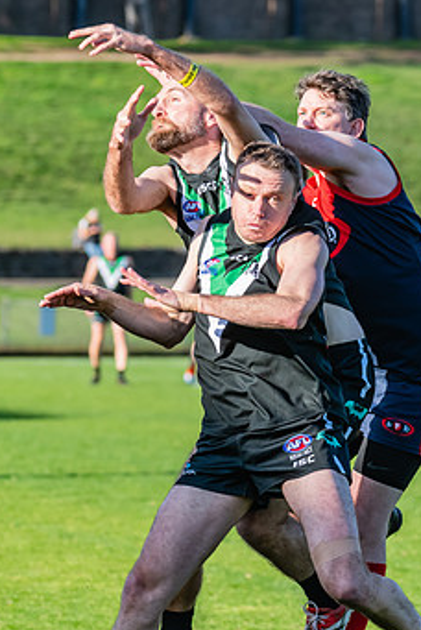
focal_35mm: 352
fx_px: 6162
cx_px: 223
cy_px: 225
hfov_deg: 3.9
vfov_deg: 5.8
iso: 800
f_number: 7.1
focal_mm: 170
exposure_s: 1/1600
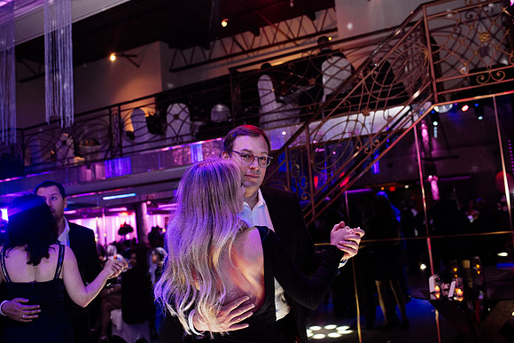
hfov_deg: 54.4
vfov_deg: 37.9
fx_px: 500
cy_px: 172
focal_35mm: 35
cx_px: 257
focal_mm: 35
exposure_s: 1/200
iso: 2000
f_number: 3.2
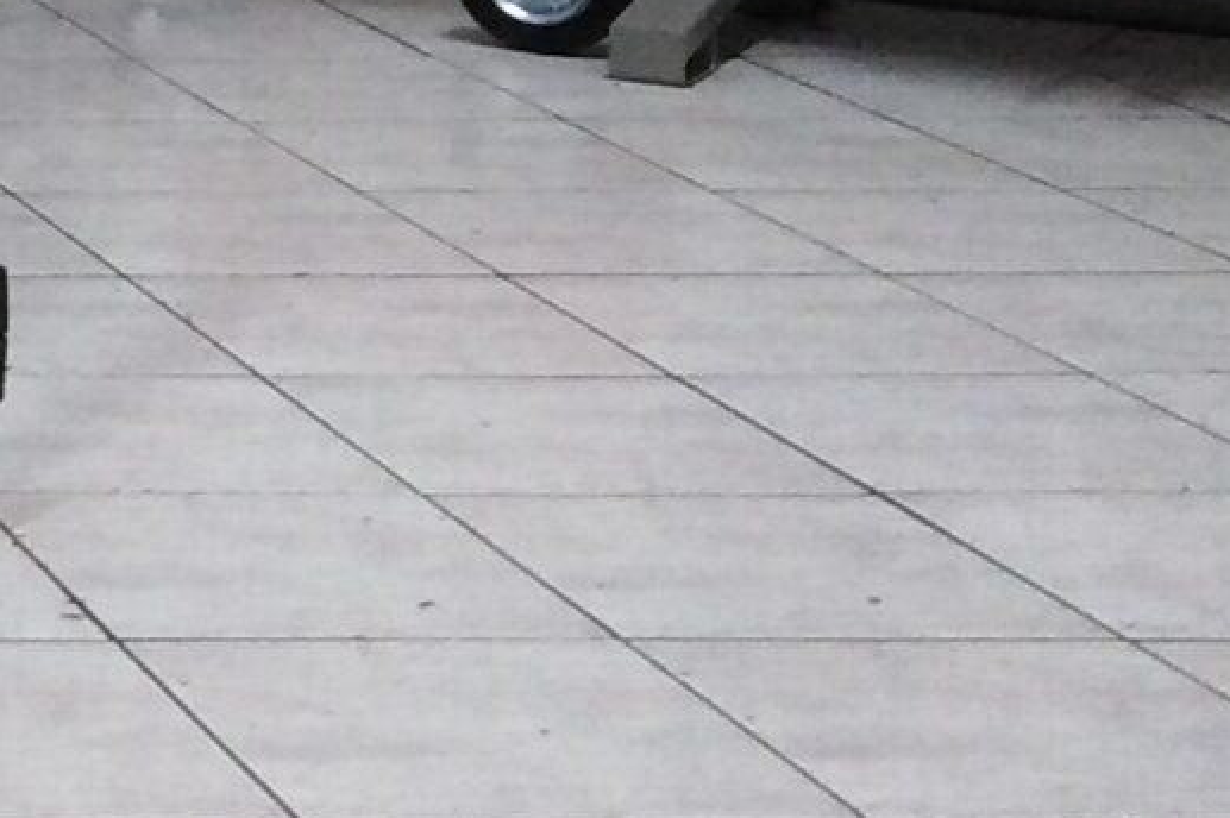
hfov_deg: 13.2
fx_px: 4575
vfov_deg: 9.9
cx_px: -1259
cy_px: -485
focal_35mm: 134
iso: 354
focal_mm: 3.46
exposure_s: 1/33.3
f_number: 2.2
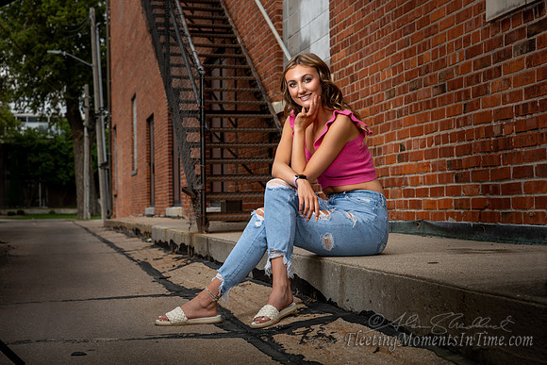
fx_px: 912
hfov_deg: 33.4
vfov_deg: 22.6
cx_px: 274
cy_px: 182
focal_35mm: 60
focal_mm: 60
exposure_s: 1/160
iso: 100
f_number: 6.3
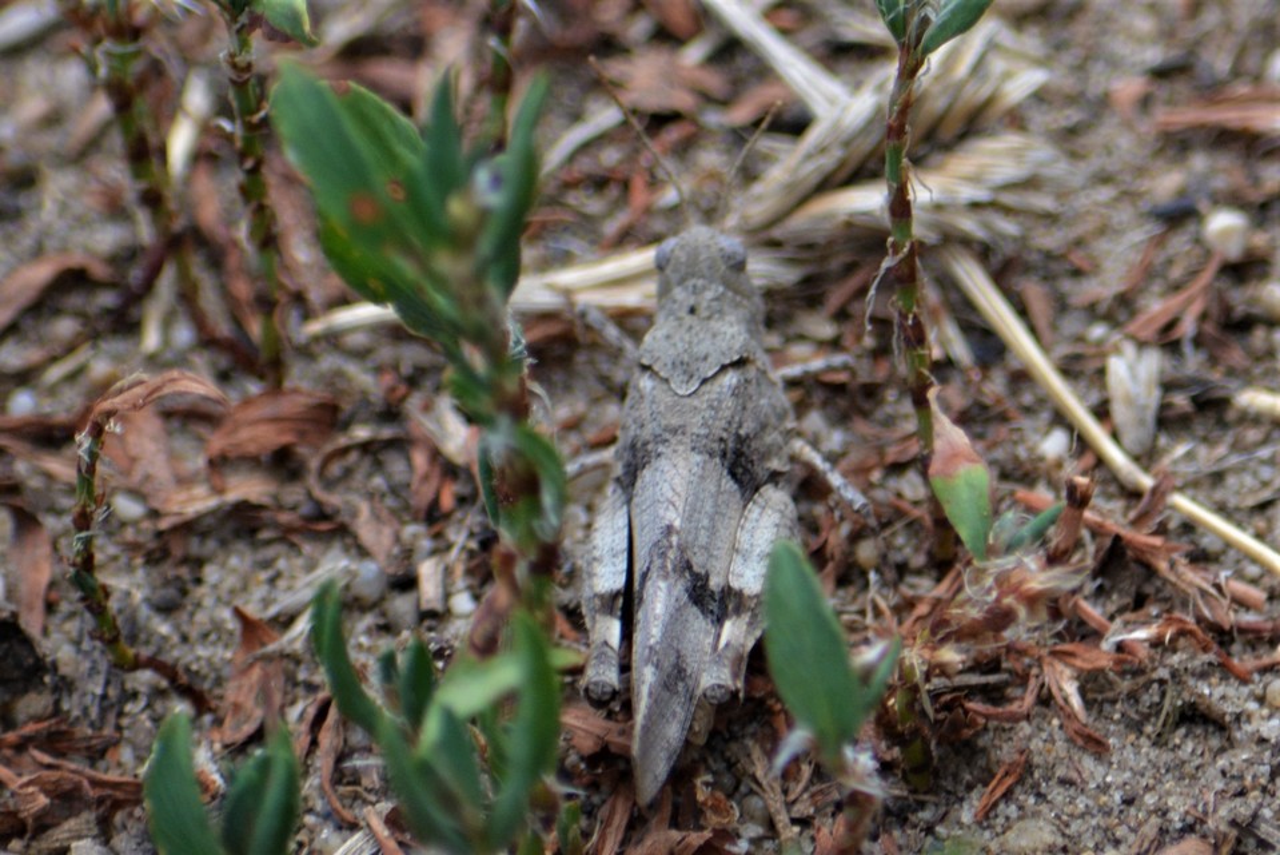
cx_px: 640
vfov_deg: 3.1
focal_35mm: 450
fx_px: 16004
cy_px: 428
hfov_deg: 4.6
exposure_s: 1/1000
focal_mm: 300
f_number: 5.6
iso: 500
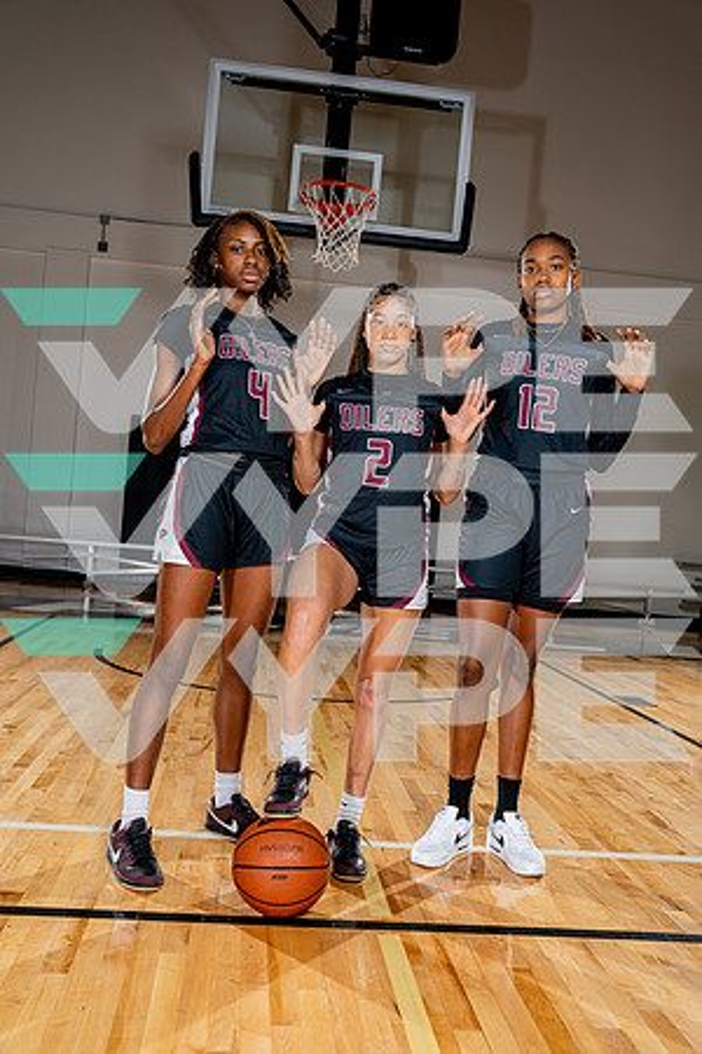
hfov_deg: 38.9
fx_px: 994
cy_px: 527
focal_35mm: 34
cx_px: 351
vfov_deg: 55.8
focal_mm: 34
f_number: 5.6
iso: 200
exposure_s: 1/250
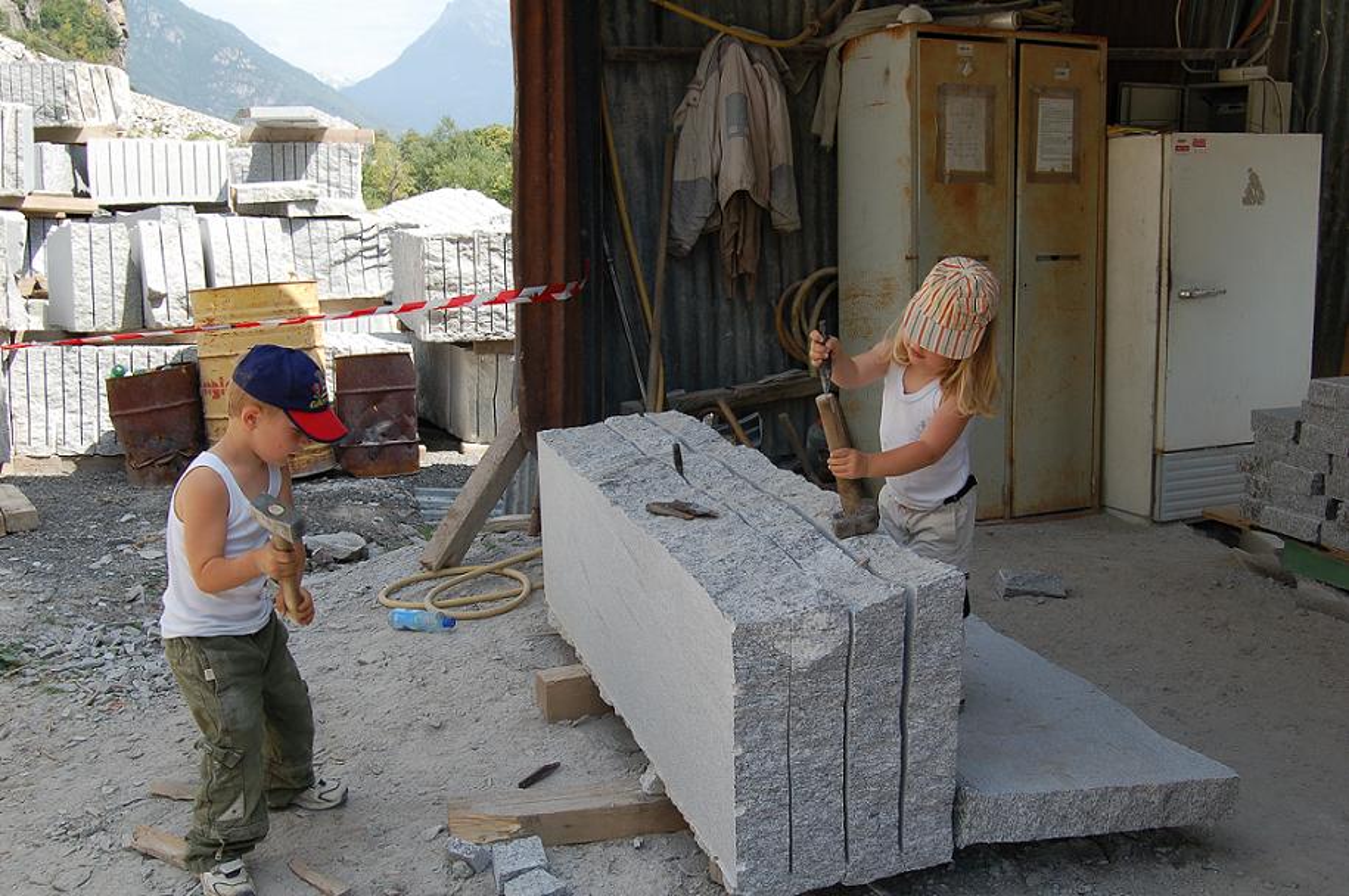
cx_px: 674
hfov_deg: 53.2
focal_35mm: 36
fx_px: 1348
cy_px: 448
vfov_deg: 36.8
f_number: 7.1
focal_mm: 24
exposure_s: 1/200
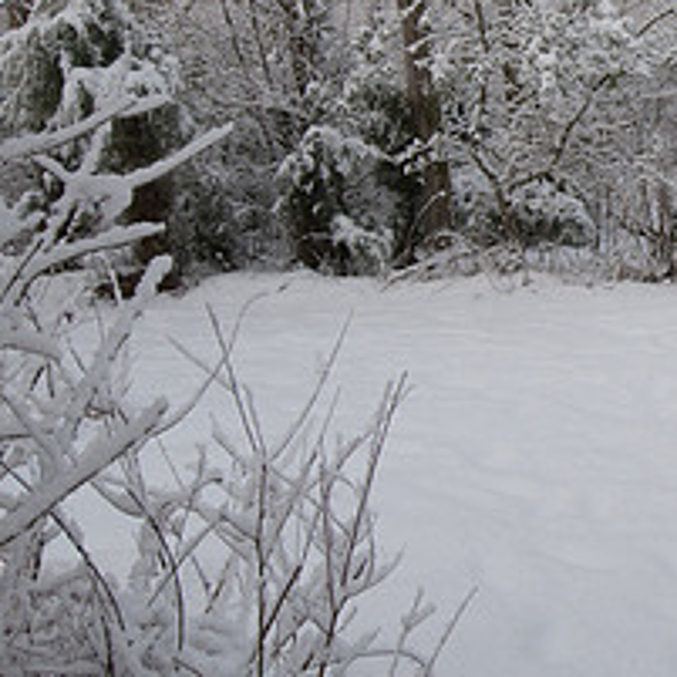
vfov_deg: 30.5
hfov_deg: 27.5
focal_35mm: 55
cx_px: 795
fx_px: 1222
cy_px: 172
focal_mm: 15
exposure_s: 1/80
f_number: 11
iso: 200
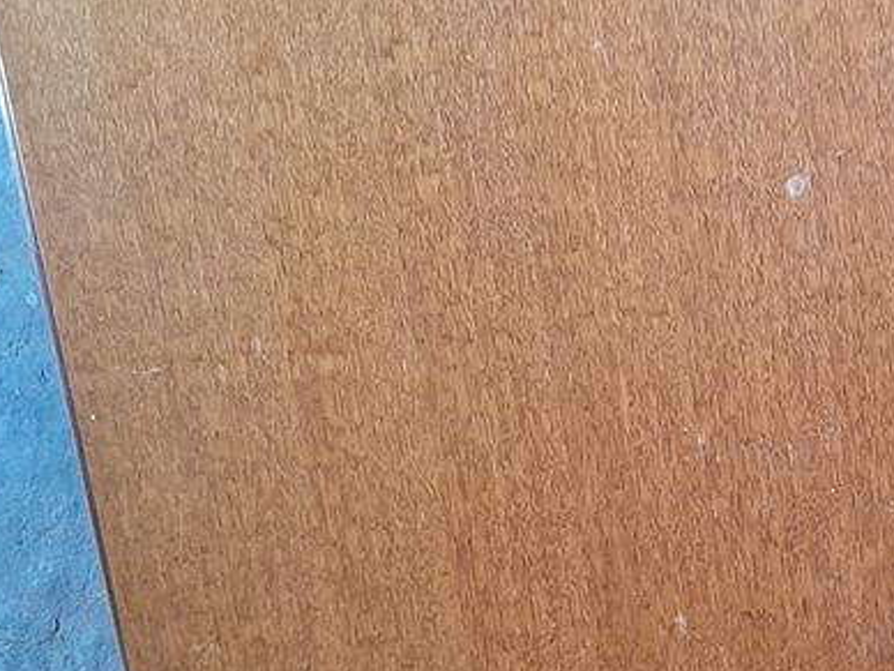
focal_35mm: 67
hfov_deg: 27.8
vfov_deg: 21.8
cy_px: 457
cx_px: 823
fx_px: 1730
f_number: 1.8
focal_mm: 3.98
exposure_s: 1/50
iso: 400
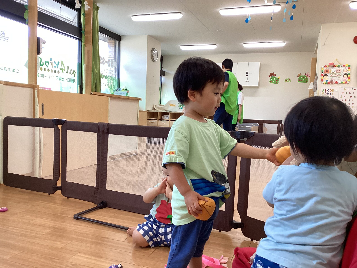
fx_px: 320
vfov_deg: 45.4
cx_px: 178
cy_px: 134
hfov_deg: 58.4
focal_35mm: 31
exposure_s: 1/100
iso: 100
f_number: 2.4
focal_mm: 3.3
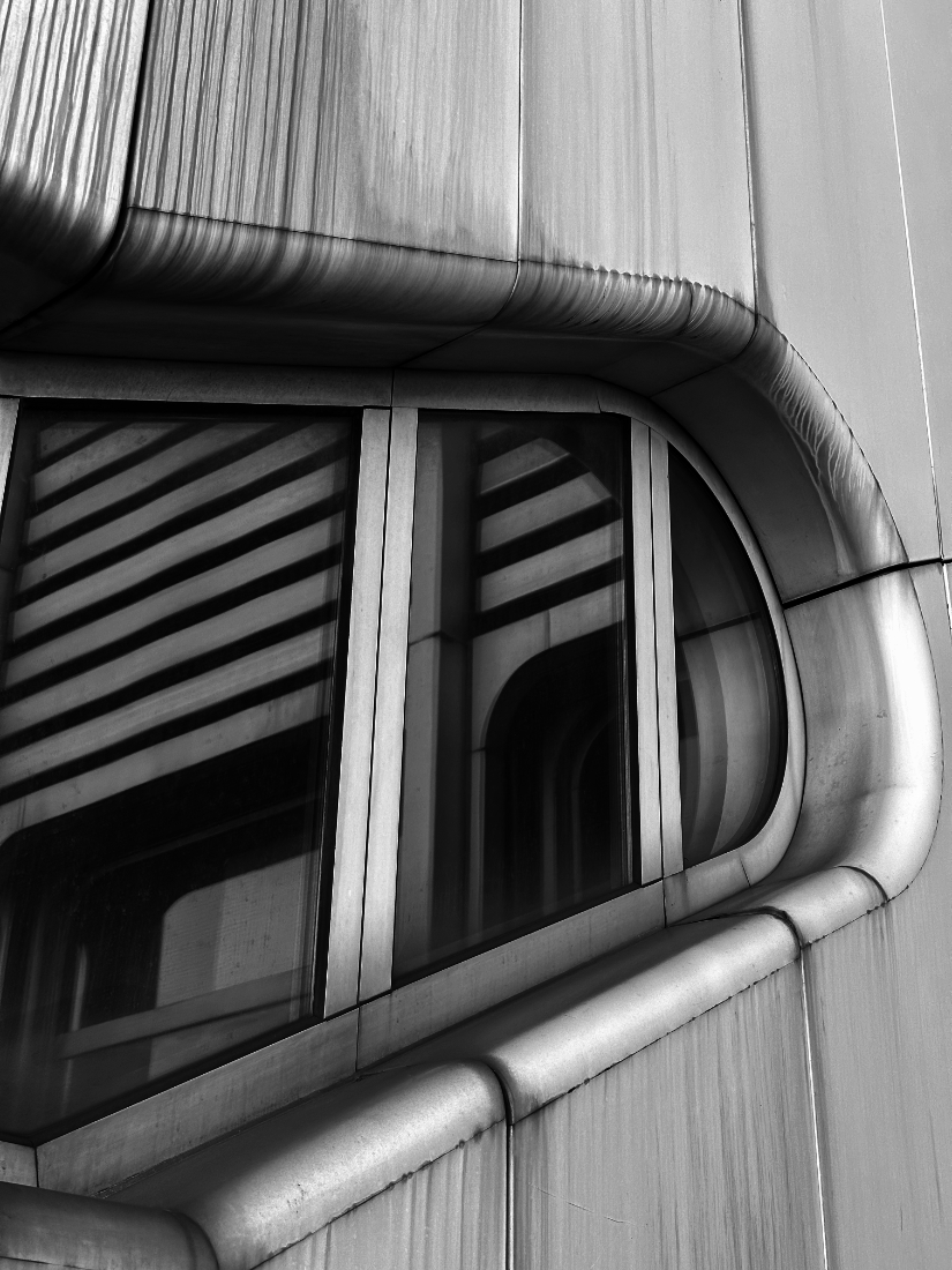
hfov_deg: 30.3
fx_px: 1760
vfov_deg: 39.7
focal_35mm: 48
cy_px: 635
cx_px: 476
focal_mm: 6.9
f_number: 1.8
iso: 64
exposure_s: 1/343
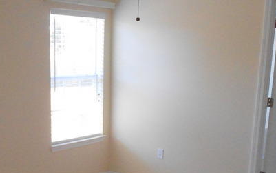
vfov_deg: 23.1
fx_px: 414
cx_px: 55
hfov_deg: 35.7
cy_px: 146
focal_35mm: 55
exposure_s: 1/80
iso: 400
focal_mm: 4.6
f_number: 3.2
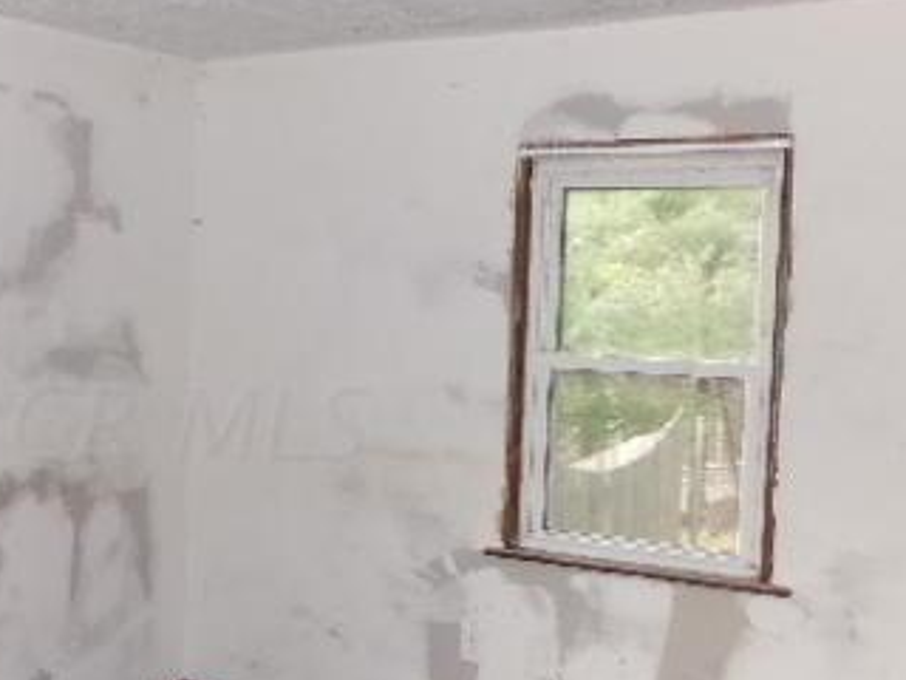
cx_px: 184
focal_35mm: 52
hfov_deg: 35.6
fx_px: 1361
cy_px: 419
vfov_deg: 27.9
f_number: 3.2
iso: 200
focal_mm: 4.7
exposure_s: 1/60
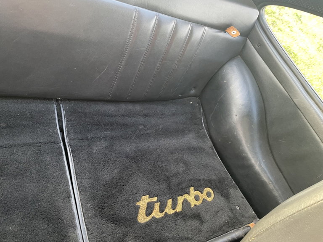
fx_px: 243
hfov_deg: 67.3
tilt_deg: -42.6
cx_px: 162
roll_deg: -41.7
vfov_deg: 53.1
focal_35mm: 26
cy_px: 121
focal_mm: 4.2
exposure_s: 1/60
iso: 200
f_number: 1.6
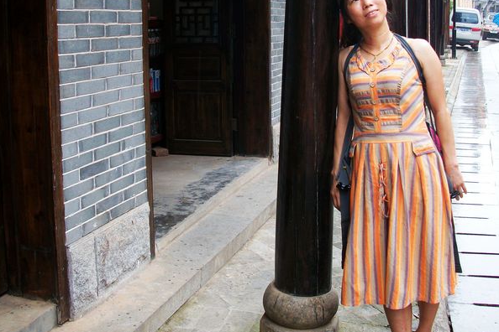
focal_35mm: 49
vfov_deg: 27.3
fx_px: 679
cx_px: 250
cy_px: 103
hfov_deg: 40.3
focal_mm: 6.3
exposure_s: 1/100
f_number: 3.1
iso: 80
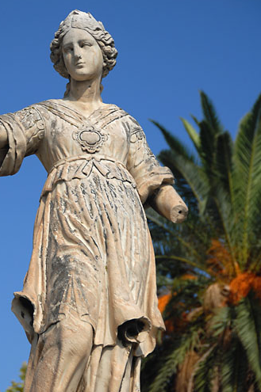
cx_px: 107
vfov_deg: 11.5
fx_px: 1947
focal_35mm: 179
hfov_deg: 7.7
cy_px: 203
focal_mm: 95
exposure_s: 1/250
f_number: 5.3
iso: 100
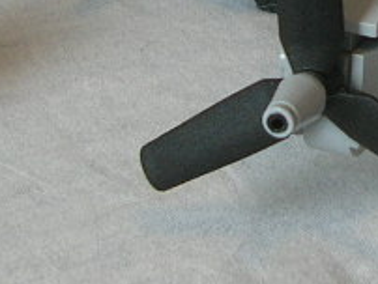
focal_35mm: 177
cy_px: -105
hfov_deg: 11.0
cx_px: 419
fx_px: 1935
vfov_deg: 8.3
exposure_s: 1/16.2
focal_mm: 5.8
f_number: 2.8
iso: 50
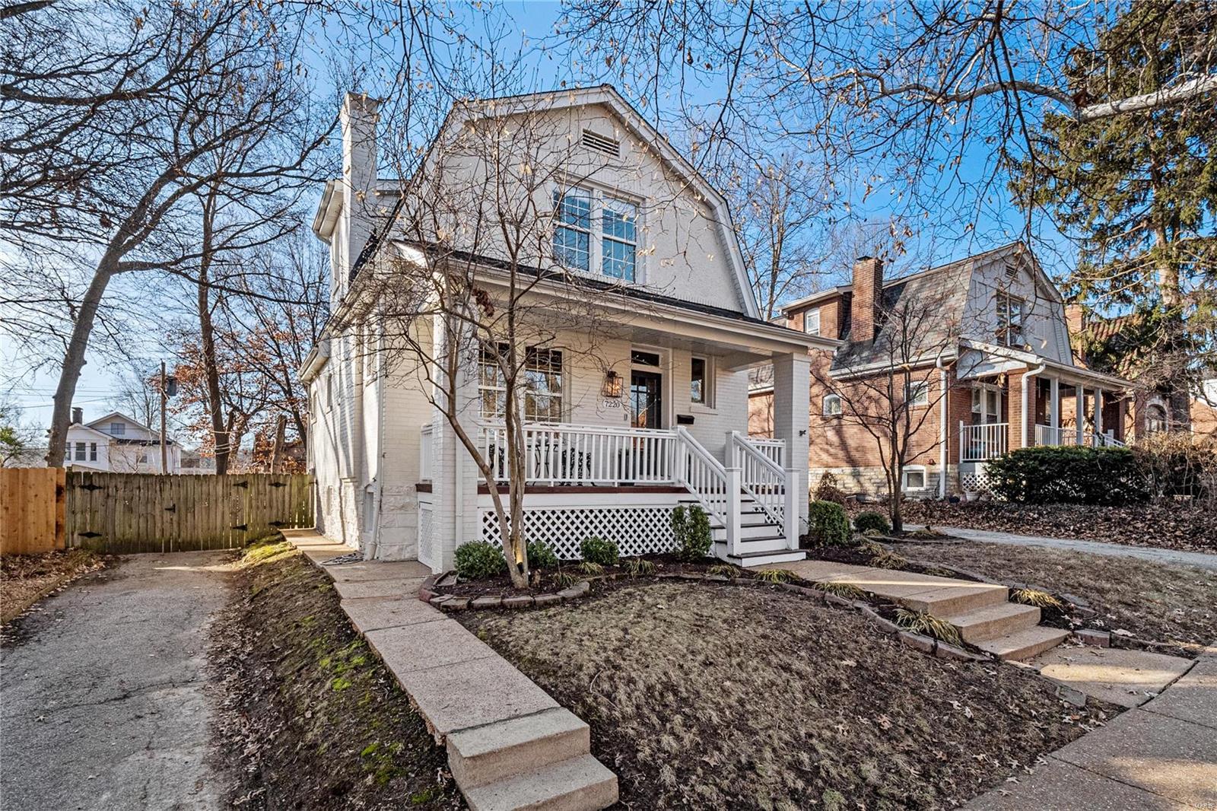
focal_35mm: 16
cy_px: 406
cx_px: 608
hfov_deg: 96.7
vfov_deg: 73.7
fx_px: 541
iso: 400
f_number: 8
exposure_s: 1/250
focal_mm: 8
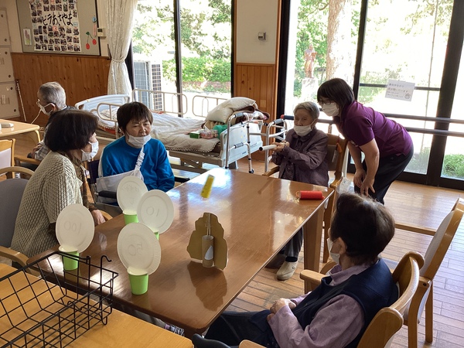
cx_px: 232
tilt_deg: -17.6
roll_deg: -1.0
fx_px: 416
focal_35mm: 31
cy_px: 174
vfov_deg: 45.4
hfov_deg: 58.4
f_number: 2.4
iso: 50
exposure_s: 1/60
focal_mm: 3.3
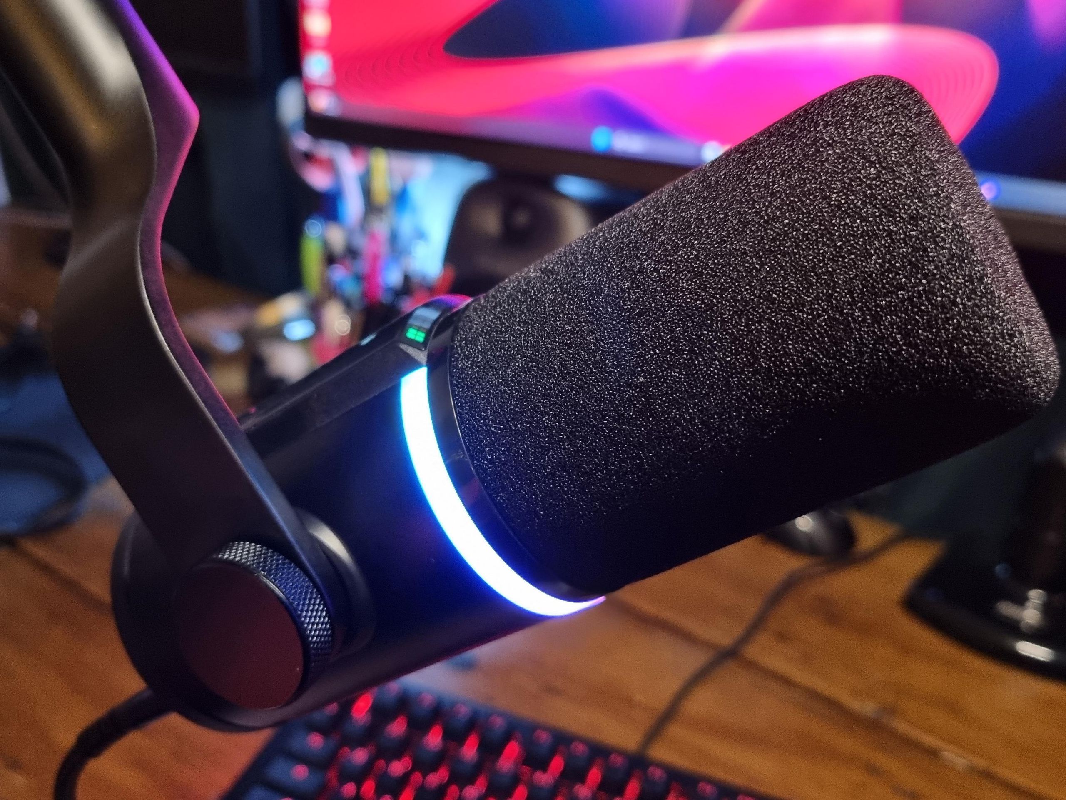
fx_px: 801
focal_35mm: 26
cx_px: 533
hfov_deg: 67.3
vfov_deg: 53.1
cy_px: 400
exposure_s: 1/25
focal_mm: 5.4
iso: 640
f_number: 1.8
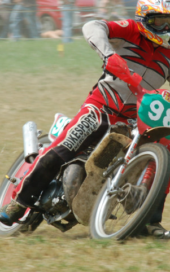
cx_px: 106
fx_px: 5645
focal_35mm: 761
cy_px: 139
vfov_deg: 2.8
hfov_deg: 1.7
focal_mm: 300
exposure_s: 1/180
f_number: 16
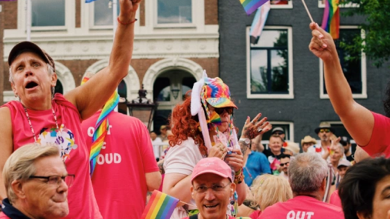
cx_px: 133
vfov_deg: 14.3
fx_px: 869
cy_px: 177
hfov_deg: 25.2
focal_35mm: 84
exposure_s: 1/1100
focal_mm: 27
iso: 160
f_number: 2.2
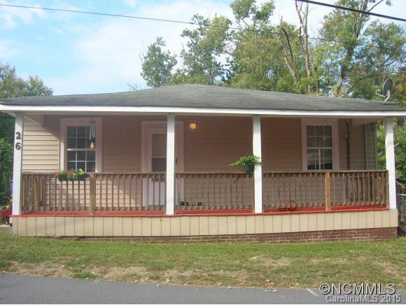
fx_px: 399
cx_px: 203
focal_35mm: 34
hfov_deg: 53.9
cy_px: 152
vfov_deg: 41.8
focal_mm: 5.7
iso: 50
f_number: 4.9
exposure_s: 1/180
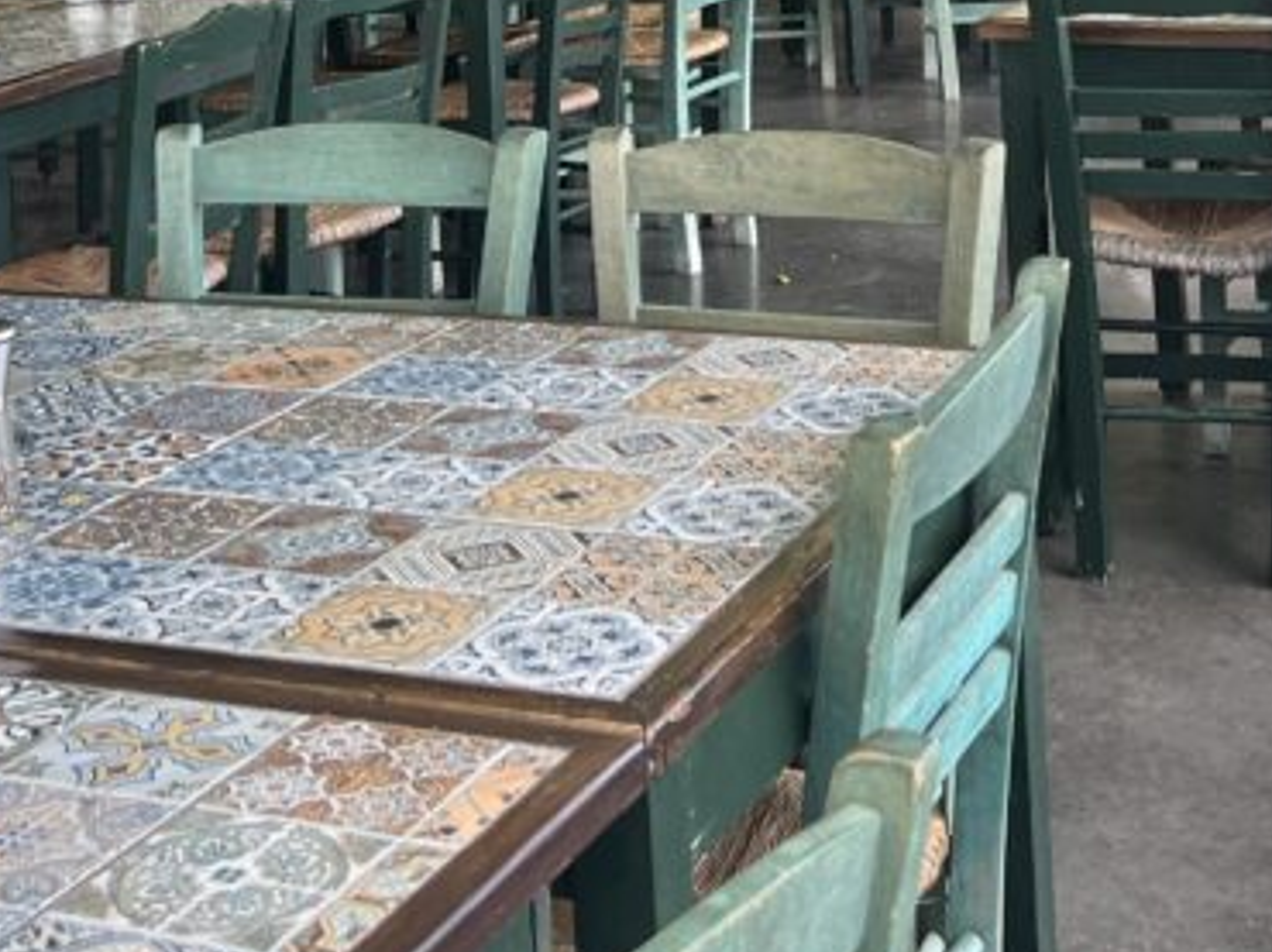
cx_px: 777
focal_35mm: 72
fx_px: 2644
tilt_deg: +3.0
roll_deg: +3.7
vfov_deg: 18.8
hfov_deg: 27.0
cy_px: -320
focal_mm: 5.7
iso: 40
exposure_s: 1/121
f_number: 1.5
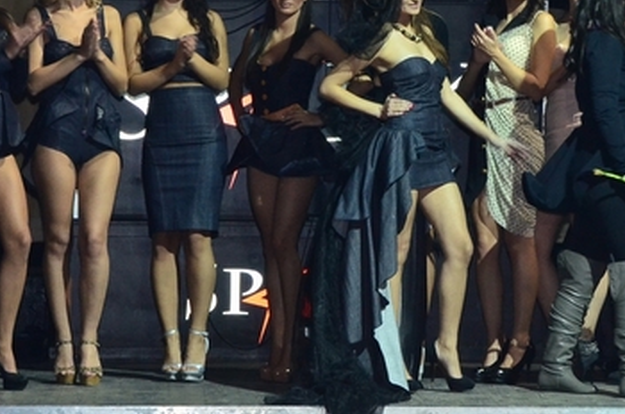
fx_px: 3379
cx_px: 406
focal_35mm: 195
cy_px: 200
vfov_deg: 7.0
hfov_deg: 10.6
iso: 1250
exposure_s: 1/80
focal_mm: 58
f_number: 9
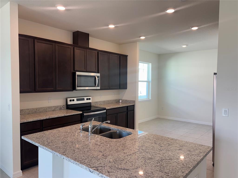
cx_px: 119
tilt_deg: -2.3
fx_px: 179
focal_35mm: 26
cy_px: 89
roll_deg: -1.6
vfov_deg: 53.1
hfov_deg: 67.3
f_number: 1.6
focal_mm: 5.96
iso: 64
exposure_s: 1/120
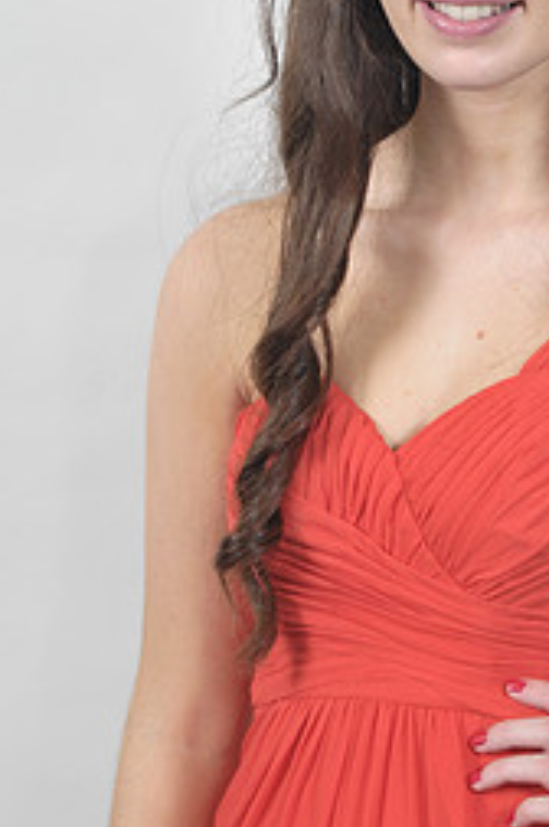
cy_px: 297
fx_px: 4473
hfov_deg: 7.0
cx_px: 497
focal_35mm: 195
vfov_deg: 10.6
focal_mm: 85
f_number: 7.1
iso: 1000
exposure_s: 1/160
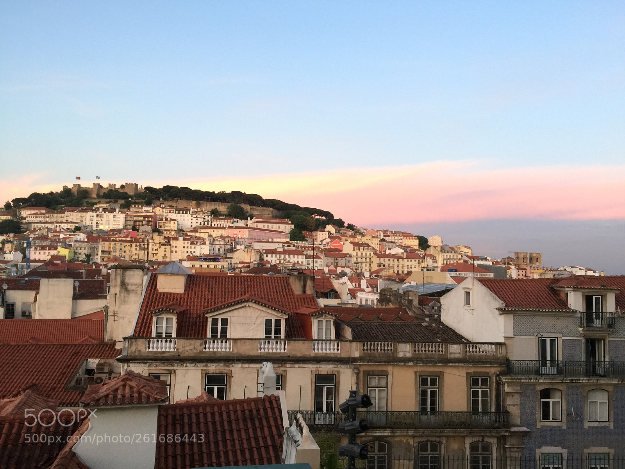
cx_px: 312
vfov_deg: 48.2
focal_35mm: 29
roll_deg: -1.9
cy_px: 234
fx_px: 524
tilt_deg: +3.0
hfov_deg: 61.7
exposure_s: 1/33
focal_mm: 4.15
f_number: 2.2
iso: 32
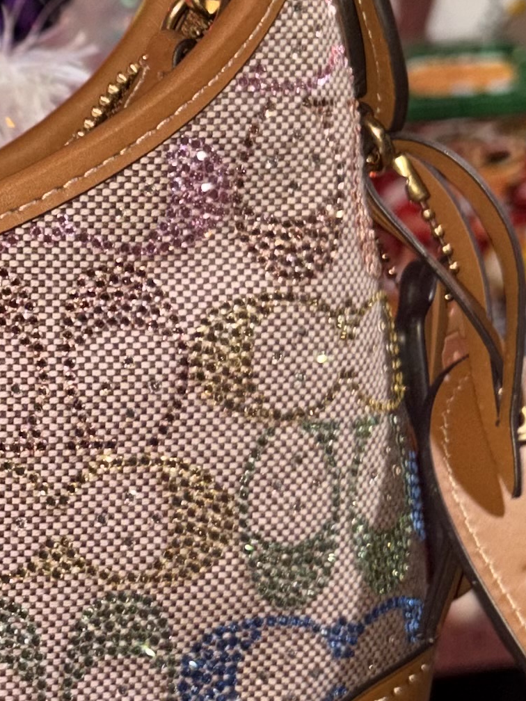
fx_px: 2107
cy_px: 373
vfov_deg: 18.9
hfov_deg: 13.6
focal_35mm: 104
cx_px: -205
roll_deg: +4.2
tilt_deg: -7.4
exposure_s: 1/20
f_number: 1.6
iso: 32
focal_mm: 5.96
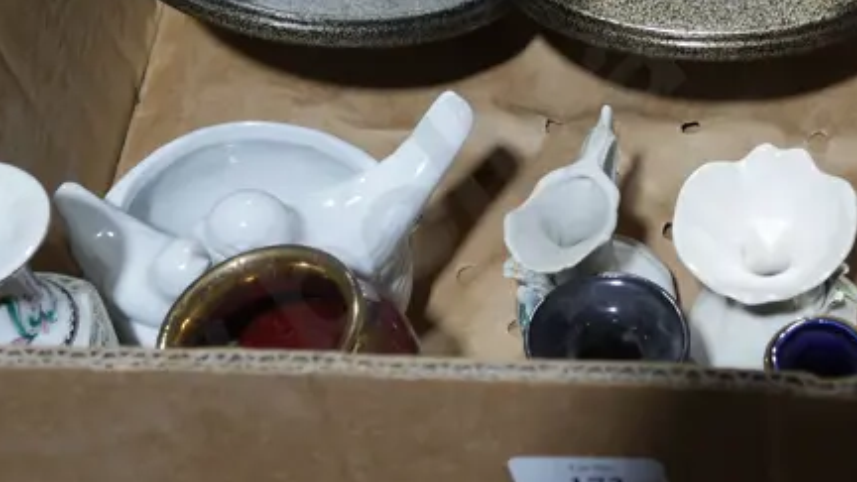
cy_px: -7
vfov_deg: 12.8
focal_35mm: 93
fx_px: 2113
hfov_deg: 22.5
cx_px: 724
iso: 200
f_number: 4
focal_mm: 18
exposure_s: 1/60
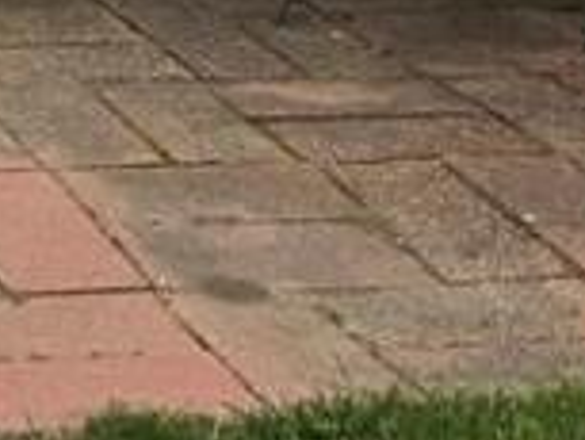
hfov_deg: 11.8
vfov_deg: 8.8
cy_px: -807
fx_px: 2435
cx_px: -704
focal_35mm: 144
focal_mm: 5.4
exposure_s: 1/1567
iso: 25
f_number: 1.8
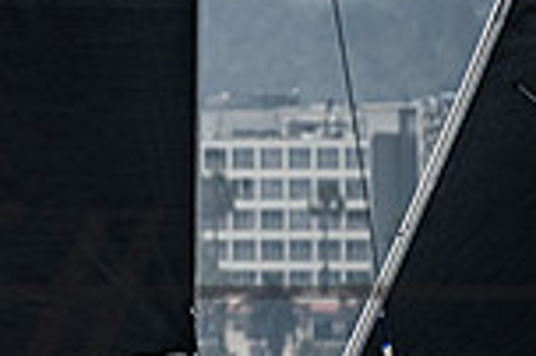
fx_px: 29121
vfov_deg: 0.7
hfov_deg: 1.1
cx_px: -61
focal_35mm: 1958
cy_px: 401
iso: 400
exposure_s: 1/2000
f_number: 8
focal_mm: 400
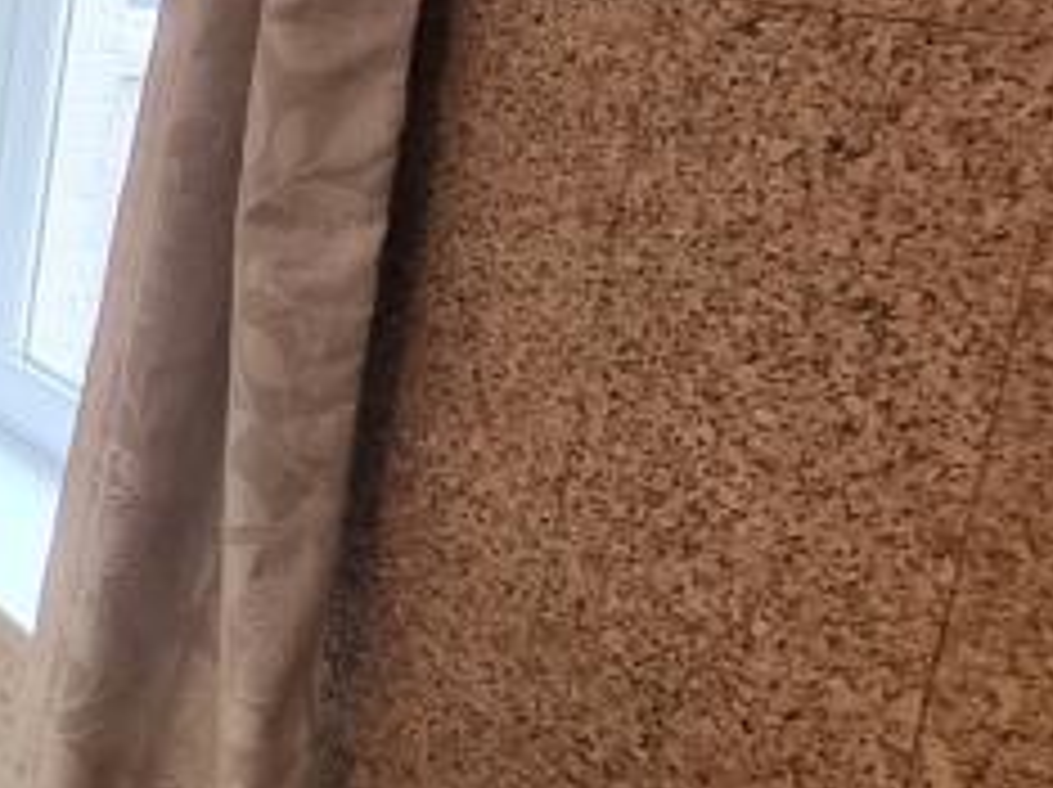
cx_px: -940
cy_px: 86
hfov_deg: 20.5
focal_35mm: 57
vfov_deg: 24.9
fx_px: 1732
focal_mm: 2.2
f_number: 2.2
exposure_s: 1/50
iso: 160
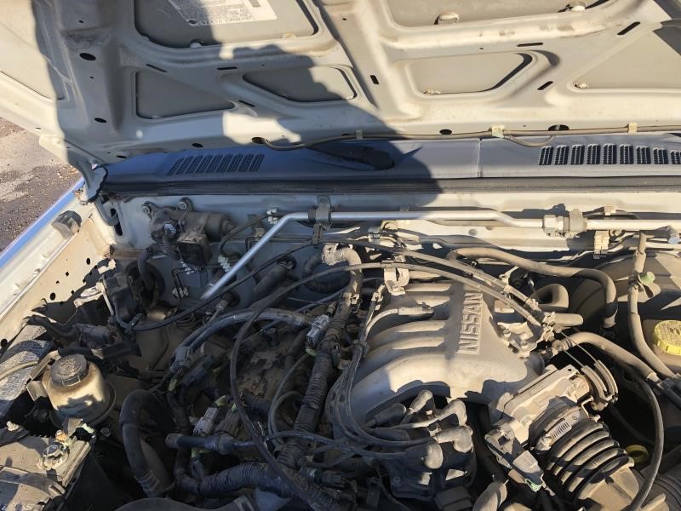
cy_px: 256
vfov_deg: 49.7
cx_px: 340
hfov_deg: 63.4
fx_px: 551
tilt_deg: -31.7
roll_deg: +12.3
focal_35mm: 28
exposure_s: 1/527
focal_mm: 3.99
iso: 20
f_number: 1.8
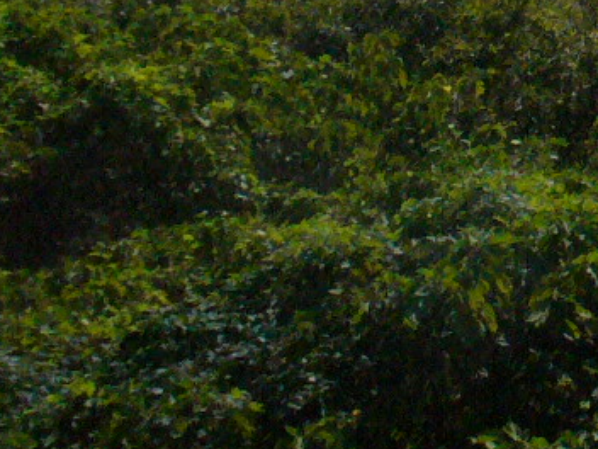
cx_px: 1157
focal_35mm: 168
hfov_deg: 10.8
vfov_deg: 8.7
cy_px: -85
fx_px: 2902
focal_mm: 6.1
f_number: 5.6
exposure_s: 1/2000
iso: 400
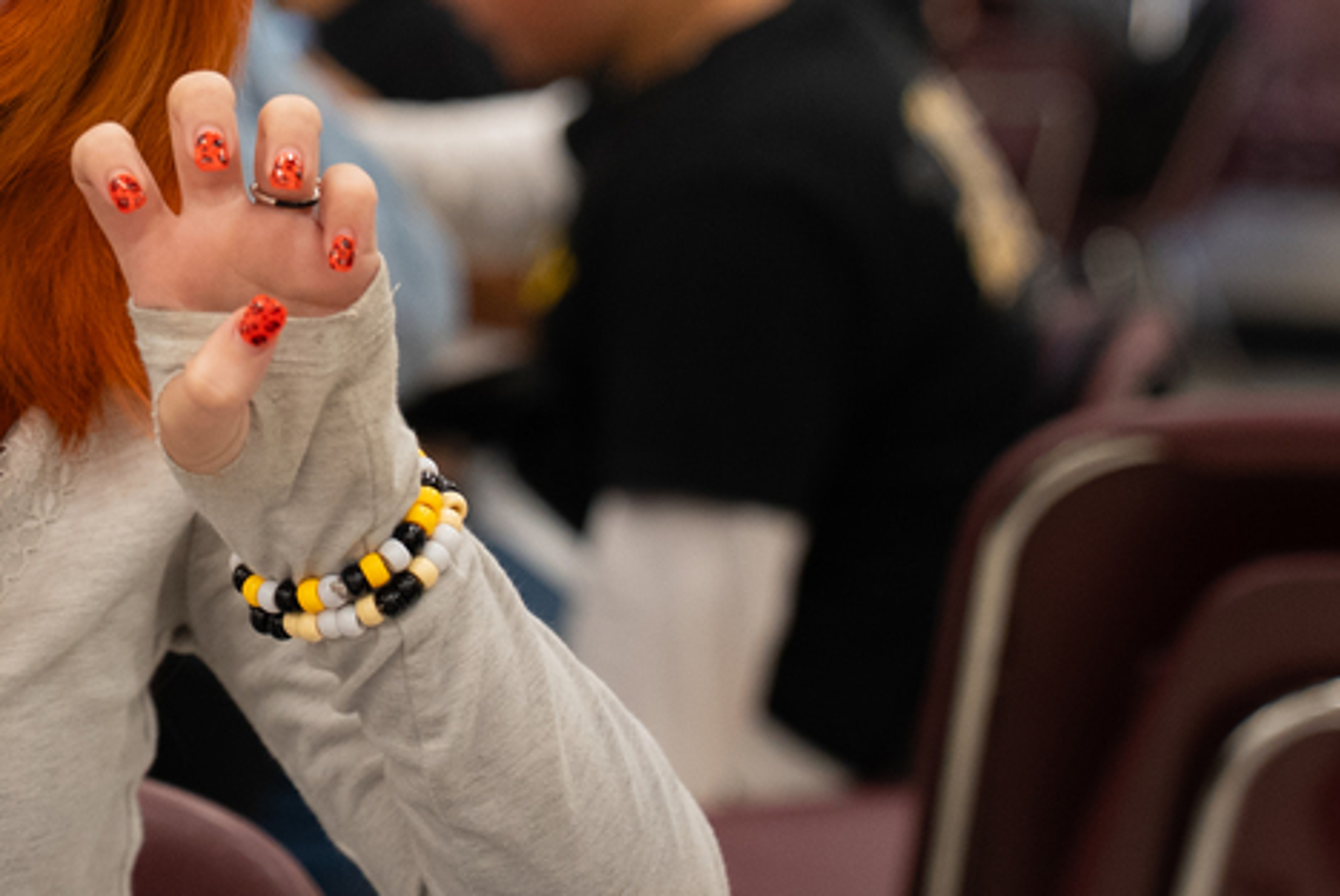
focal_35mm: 129
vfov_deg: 10.6
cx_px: -77
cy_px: 163
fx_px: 4806
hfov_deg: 15.5
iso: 2000
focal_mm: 59
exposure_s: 1/160
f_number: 2.8
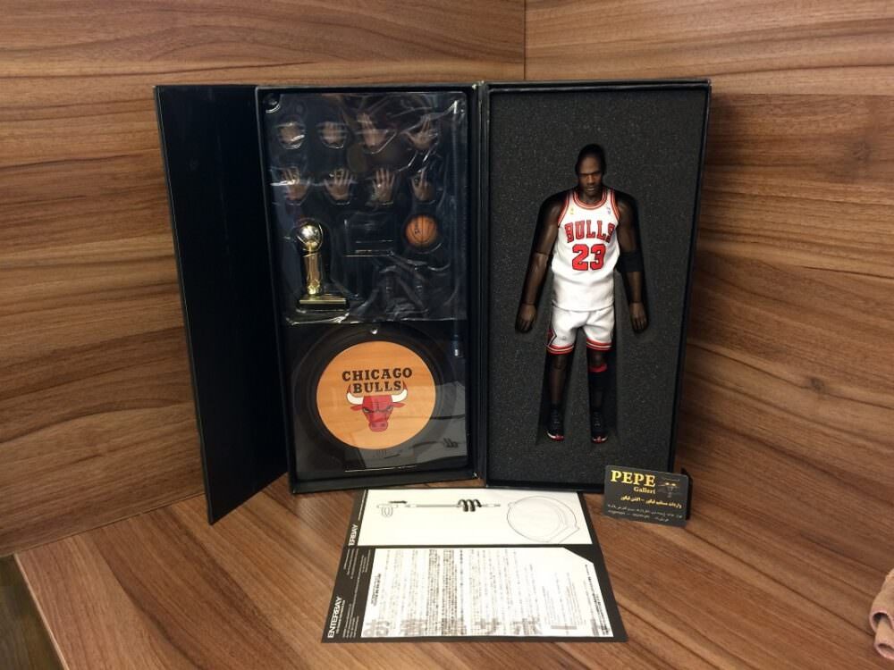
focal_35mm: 29
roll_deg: -1.6
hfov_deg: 61.7
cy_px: 335
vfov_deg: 48.2
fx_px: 749
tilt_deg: -20.5
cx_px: 447
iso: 160
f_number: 2.2
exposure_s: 1/33
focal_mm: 4.15
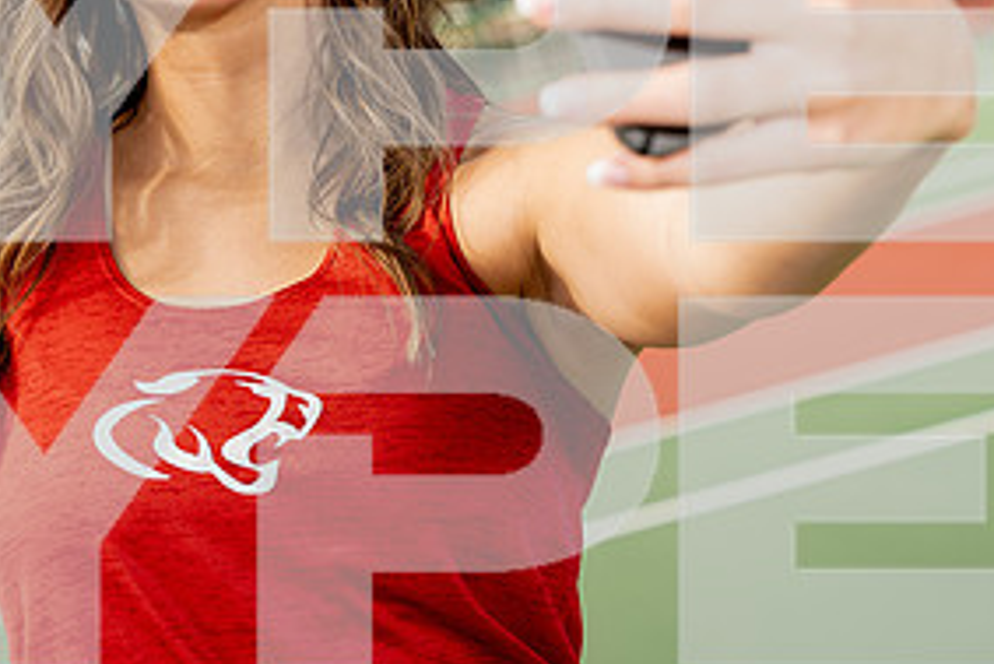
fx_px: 3619
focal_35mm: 131
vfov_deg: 10.4
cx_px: 268
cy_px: 103
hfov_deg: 15.6
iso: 100
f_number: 4.5
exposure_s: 1/250
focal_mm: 60
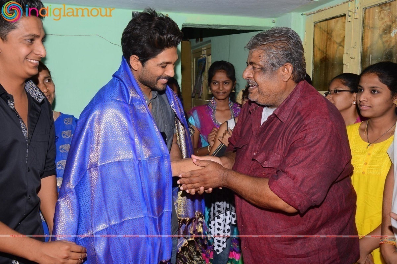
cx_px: 198
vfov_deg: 38.9
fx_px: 375
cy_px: 132
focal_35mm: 34
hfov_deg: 55.8
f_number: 6.3
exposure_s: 1/125
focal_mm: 34
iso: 320
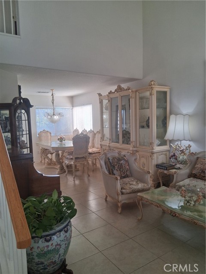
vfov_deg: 67.3
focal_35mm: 26
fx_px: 206
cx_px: 103
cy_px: 137
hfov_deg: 53.1
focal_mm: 3.98
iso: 100
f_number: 1.8
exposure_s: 1/100
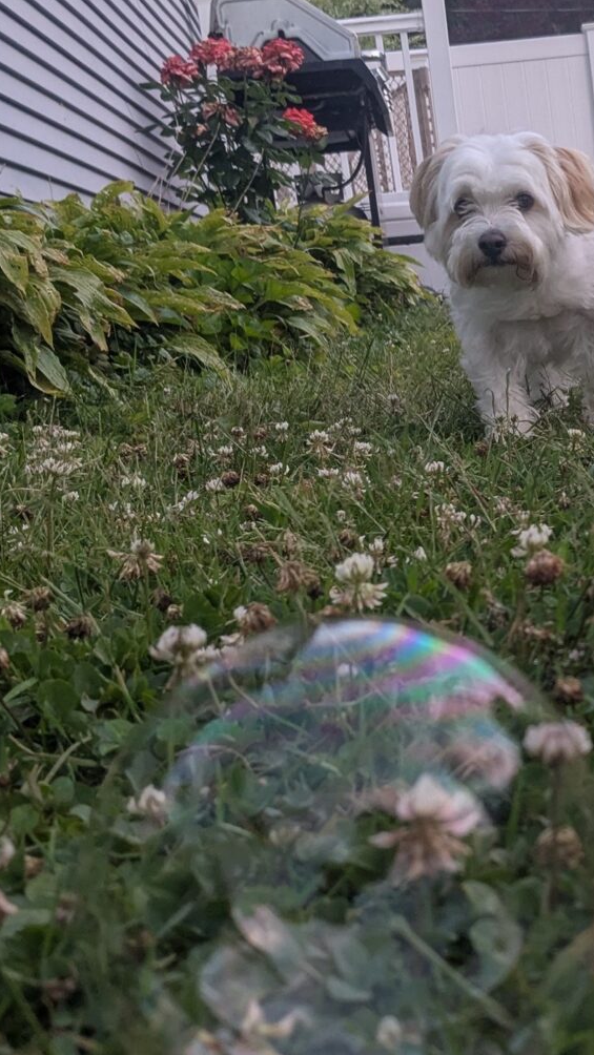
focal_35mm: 30
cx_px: 383
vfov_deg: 64.3
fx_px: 840
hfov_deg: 38.6
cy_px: 534
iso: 72
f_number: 1.73
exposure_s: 1/120
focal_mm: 4.38
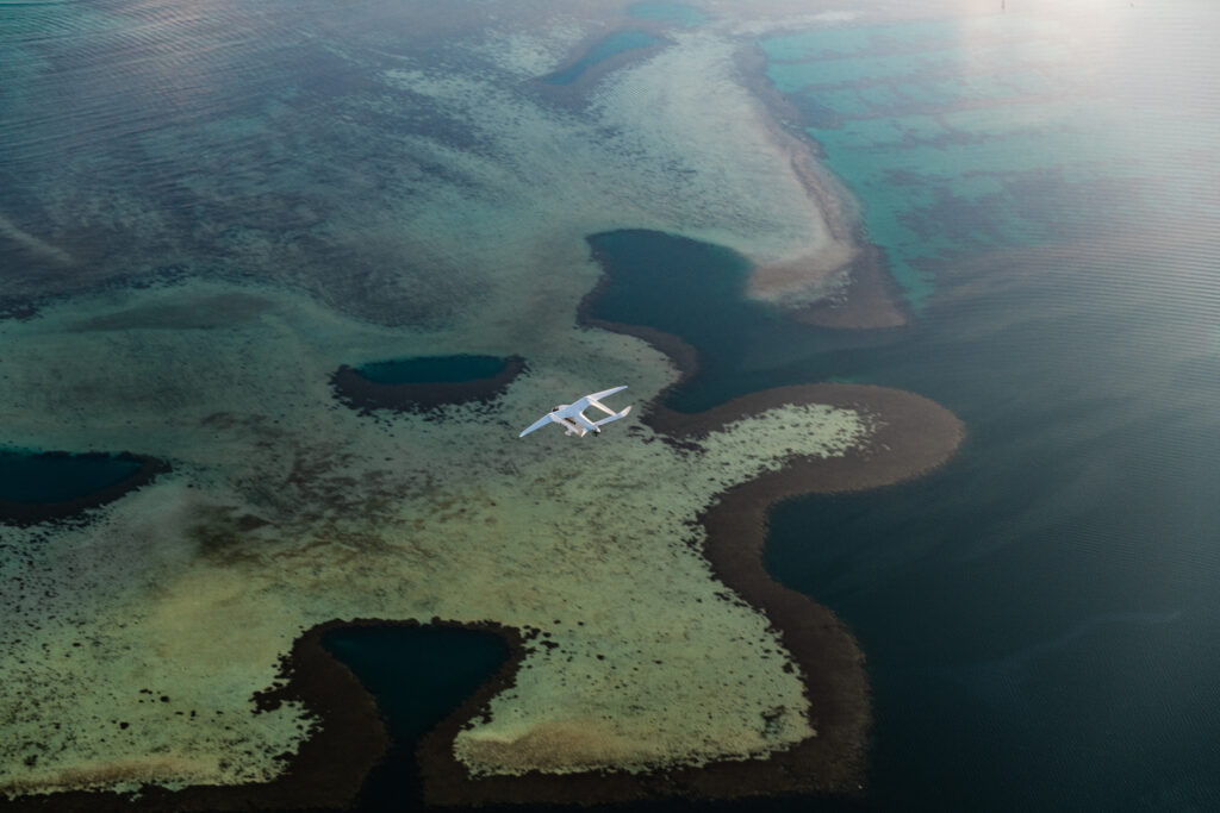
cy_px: 406
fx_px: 2101
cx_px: 610
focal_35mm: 62
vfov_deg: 21.9
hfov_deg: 32.4
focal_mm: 62
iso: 160
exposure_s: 1/125
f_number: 3.5
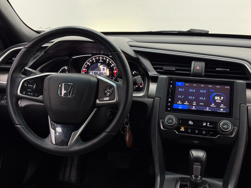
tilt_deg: -17.3
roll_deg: -1.3
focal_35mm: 48
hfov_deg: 39.7
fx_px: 348
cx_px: 126
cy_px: 94
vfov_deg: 30.3
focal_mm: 6.76
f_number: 1.78
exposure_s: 1/60
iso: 160
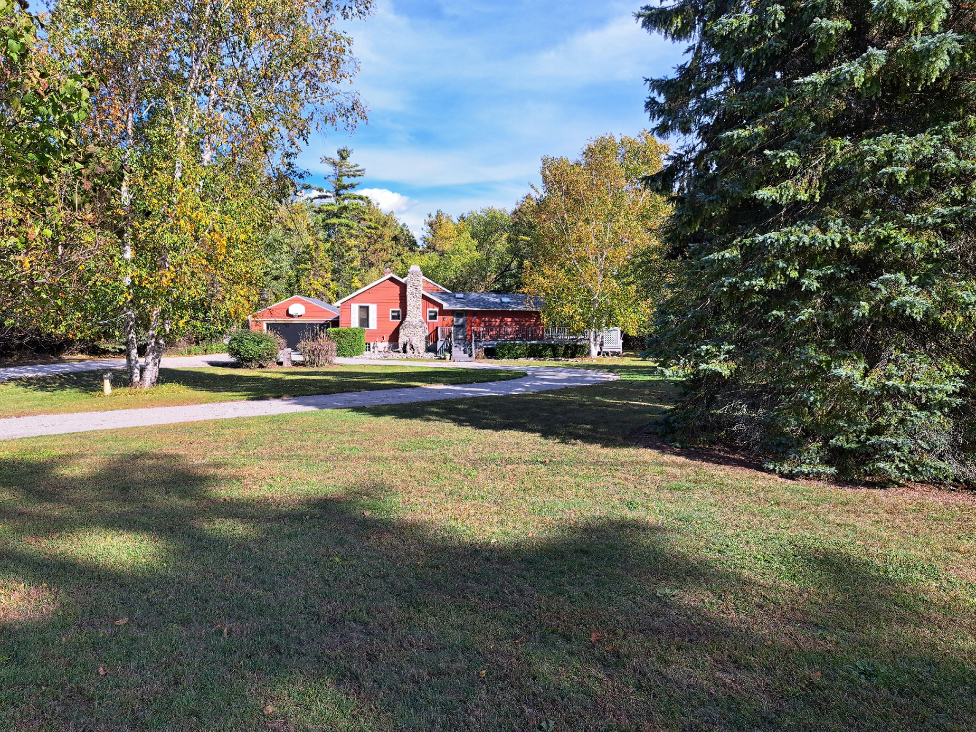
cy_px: 366
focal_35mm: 24
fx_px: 677
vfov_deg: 56.8
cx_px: 488
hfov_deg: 71.6
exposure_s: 1/769
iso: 50
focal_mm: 5.23
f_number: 1.8
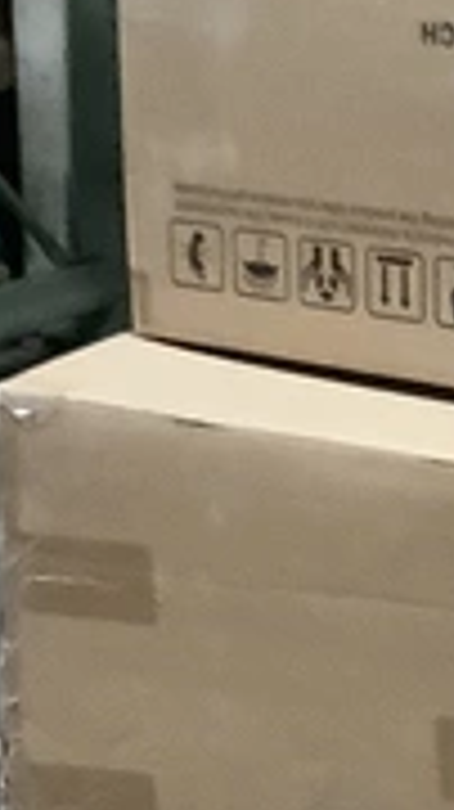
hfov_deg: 8.5
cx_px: 589
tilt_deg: -13.8
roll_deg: -0.3
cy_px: 227
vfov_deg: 15.2
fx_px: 3023
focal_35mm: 141
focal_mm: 3.3
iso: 640
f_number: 2.4
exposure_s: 1/24
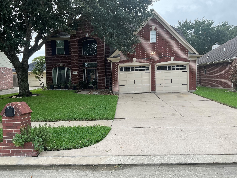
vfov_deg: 46.8
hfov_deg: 60.0
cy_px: 90
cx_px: 116
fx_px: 205
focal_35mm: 30
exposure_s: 1/280
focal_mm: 3
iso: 16
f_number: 1.8
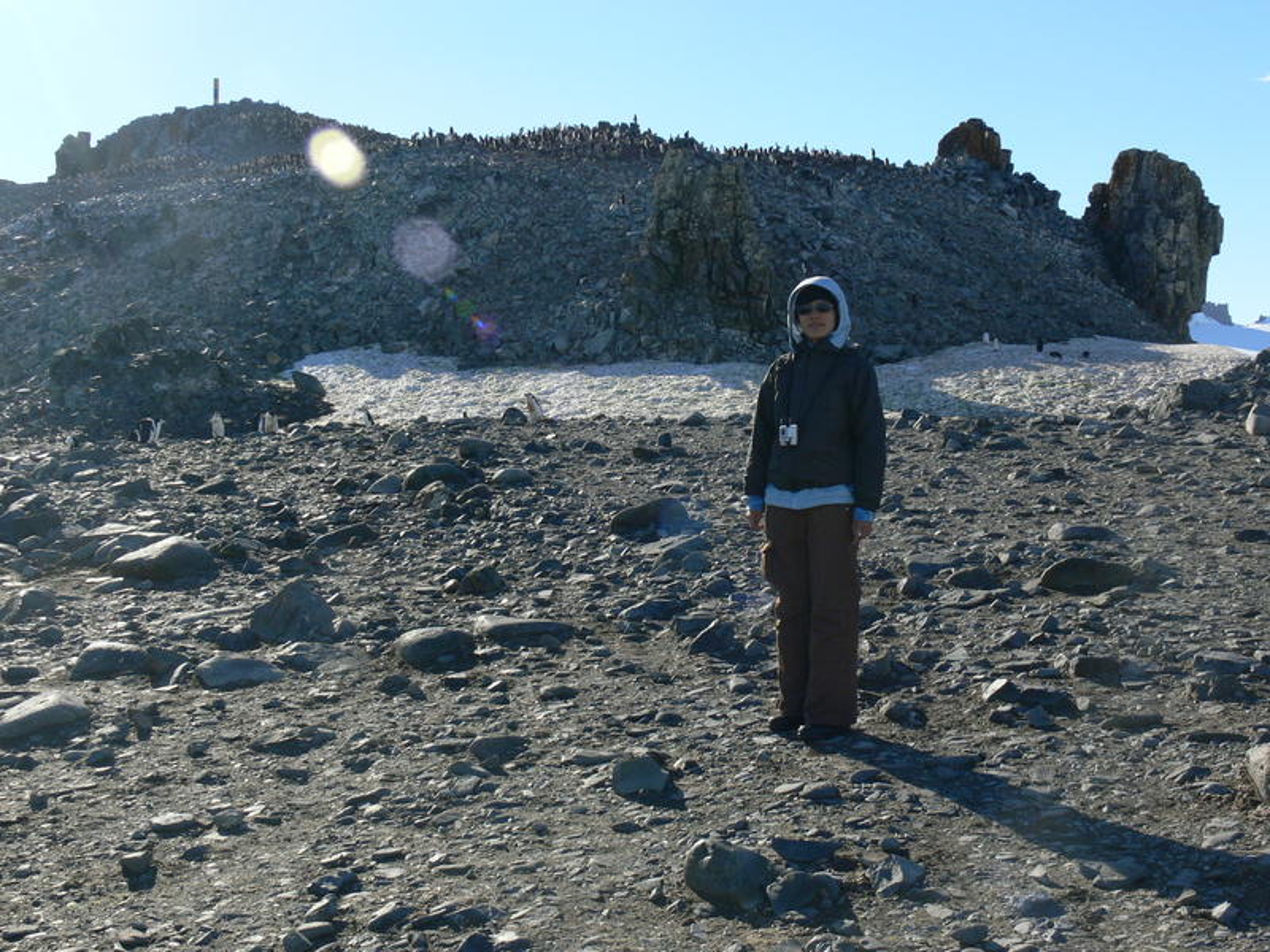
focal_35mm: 49
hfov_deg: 38.9
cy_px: 476
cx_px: 635
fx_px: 1798
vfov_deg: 29.7
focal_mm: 9.7
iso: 80
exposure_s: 1/320
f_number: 5.6
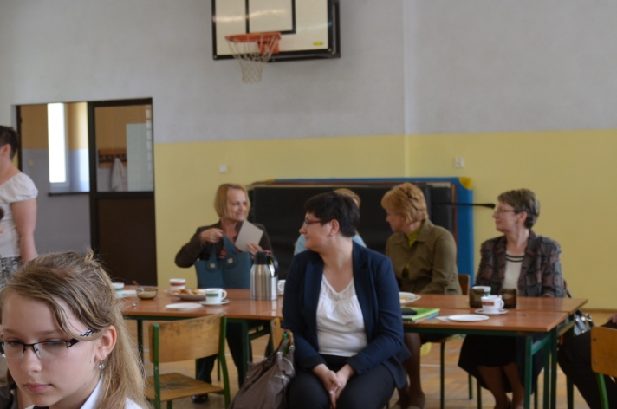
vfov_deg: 19.7
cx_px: 239
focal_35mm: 69
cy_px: 187
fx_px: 1180
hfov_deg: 29.2
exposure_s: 1/80
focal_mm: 32
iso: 400
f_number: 4.5
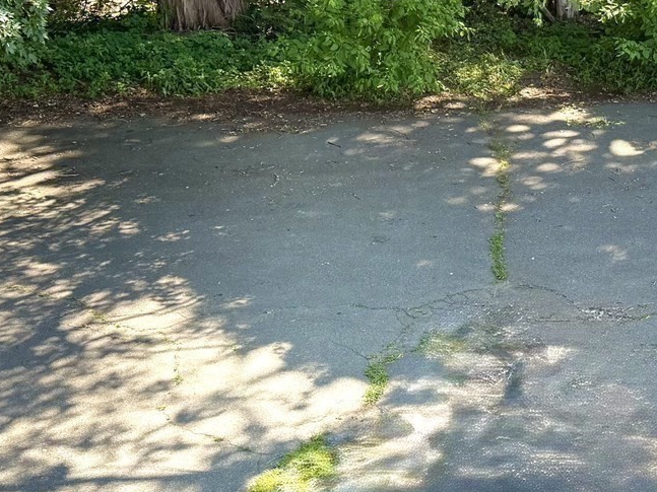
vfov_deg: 19.3
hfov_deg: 24.7
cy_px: 171
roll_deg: -1.5
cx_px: 627
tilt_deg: -21.9
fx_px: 1442
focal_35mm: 76
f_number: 1.78
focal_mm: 6.76
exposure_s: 1/535
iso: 80
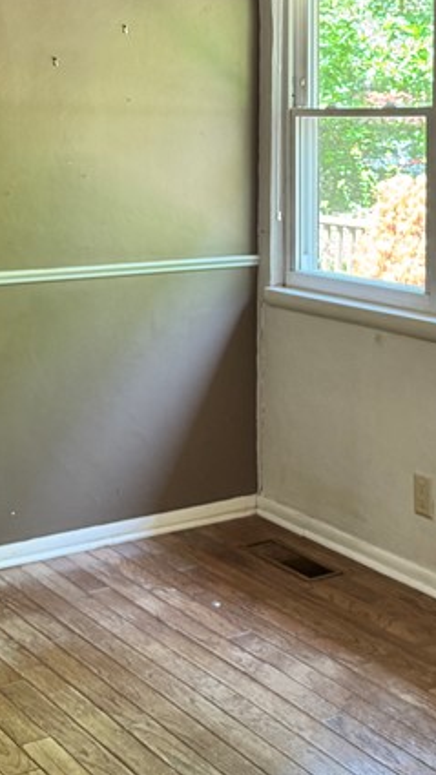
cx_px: 241
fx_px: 1295
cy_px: 164
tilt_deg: -2.2
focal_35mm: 63
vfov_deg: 32.5
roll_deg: -0.6
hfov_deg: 19.1
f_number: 1.78
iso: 320
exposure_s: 1/60
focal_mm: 6.76
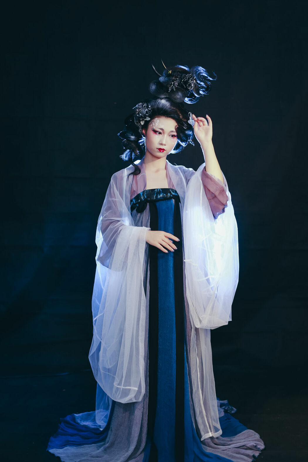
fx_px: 629
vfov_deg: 40.3
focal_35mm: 49
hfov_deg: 27.5
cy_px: 231
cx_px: 154
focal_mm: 50
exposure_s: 1/100
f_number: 2
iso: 320
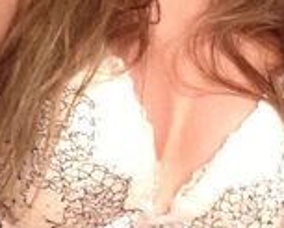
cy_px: -47
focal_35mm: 104
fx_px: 876
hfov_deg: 18.1
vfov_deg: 14.4
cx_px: 269
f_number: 2.4
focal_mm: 2.18
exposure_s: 1/25
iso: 250
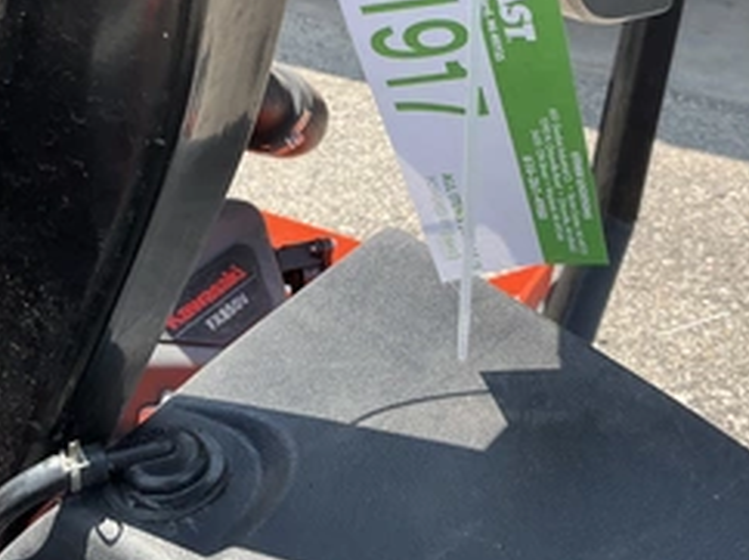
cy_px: 155
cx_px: 409
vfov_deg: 29.8
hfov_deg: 39.7
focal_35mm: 48
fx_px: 1038
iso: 25
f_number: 1.8
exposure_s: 1/739
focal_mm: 3
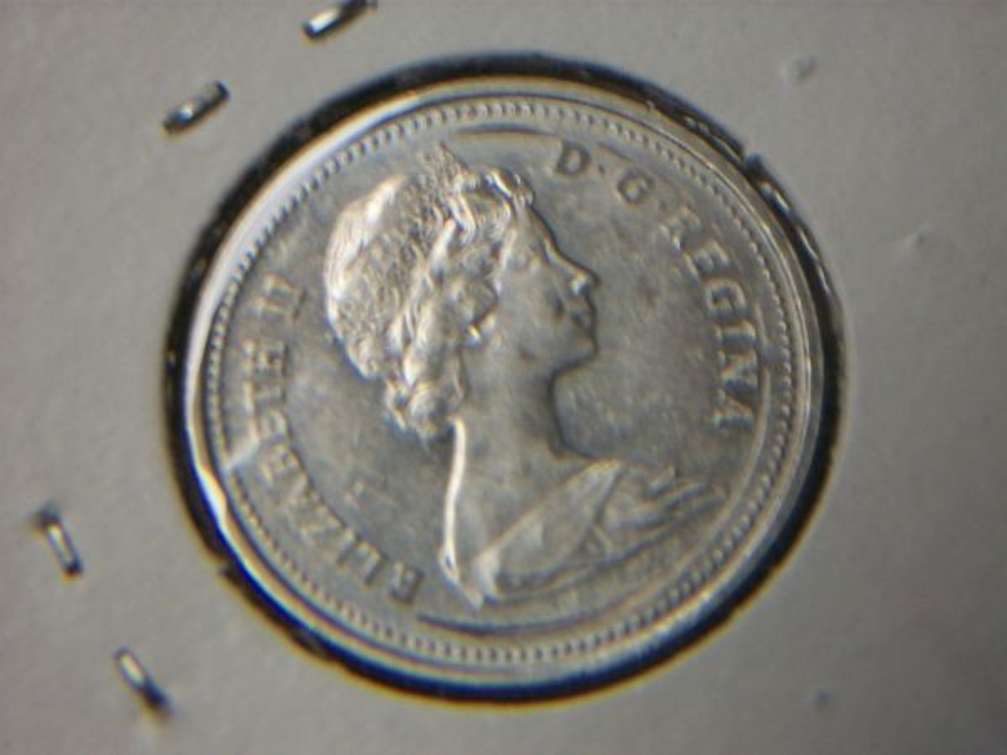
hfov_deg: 20.4
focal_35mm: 96
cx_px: 504
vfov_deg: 15.4
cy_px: 378
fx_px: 2793
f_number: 5.2
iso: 160
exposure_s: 1/25
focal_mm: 17.1
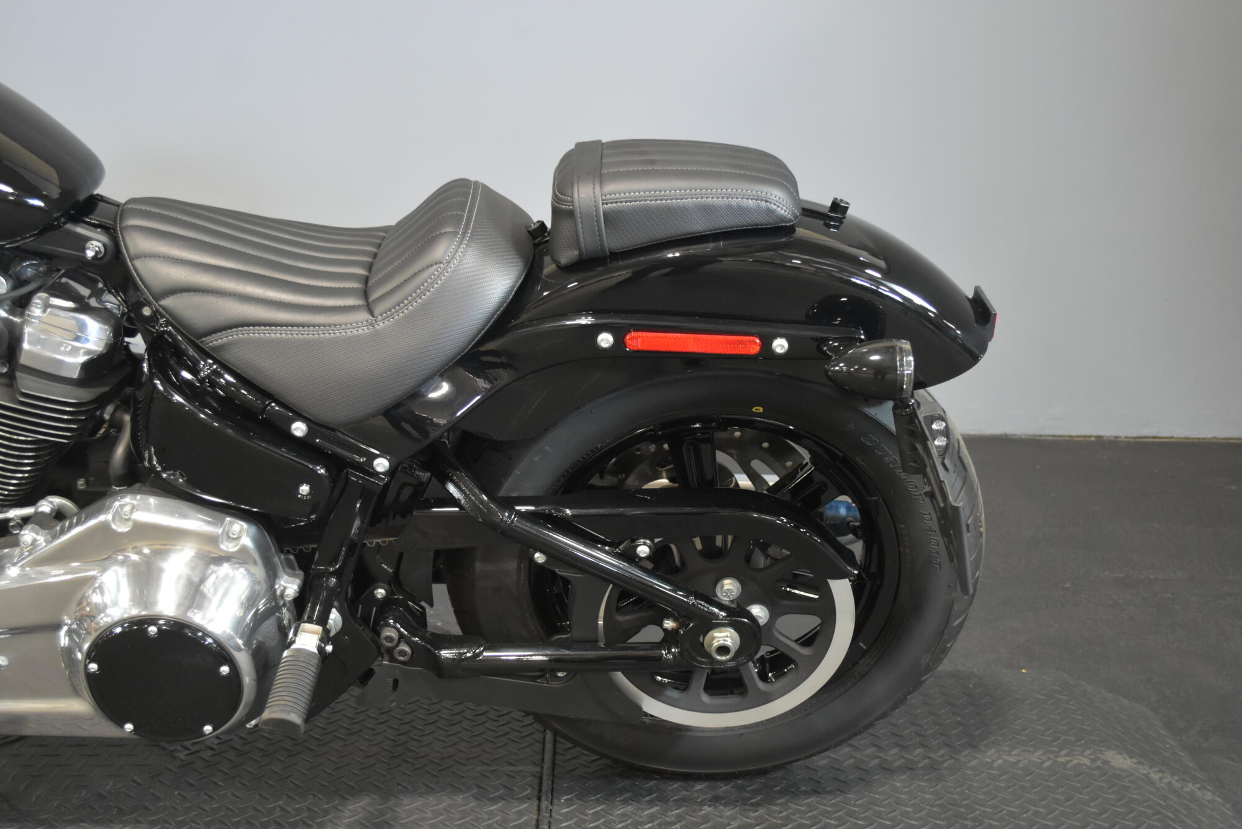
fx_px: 1346
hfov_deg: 49.5
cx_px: 621
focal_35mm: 39
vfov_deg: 34.2
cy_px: 414
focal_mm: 26
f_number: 4.2
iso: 1600
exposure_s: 1/15
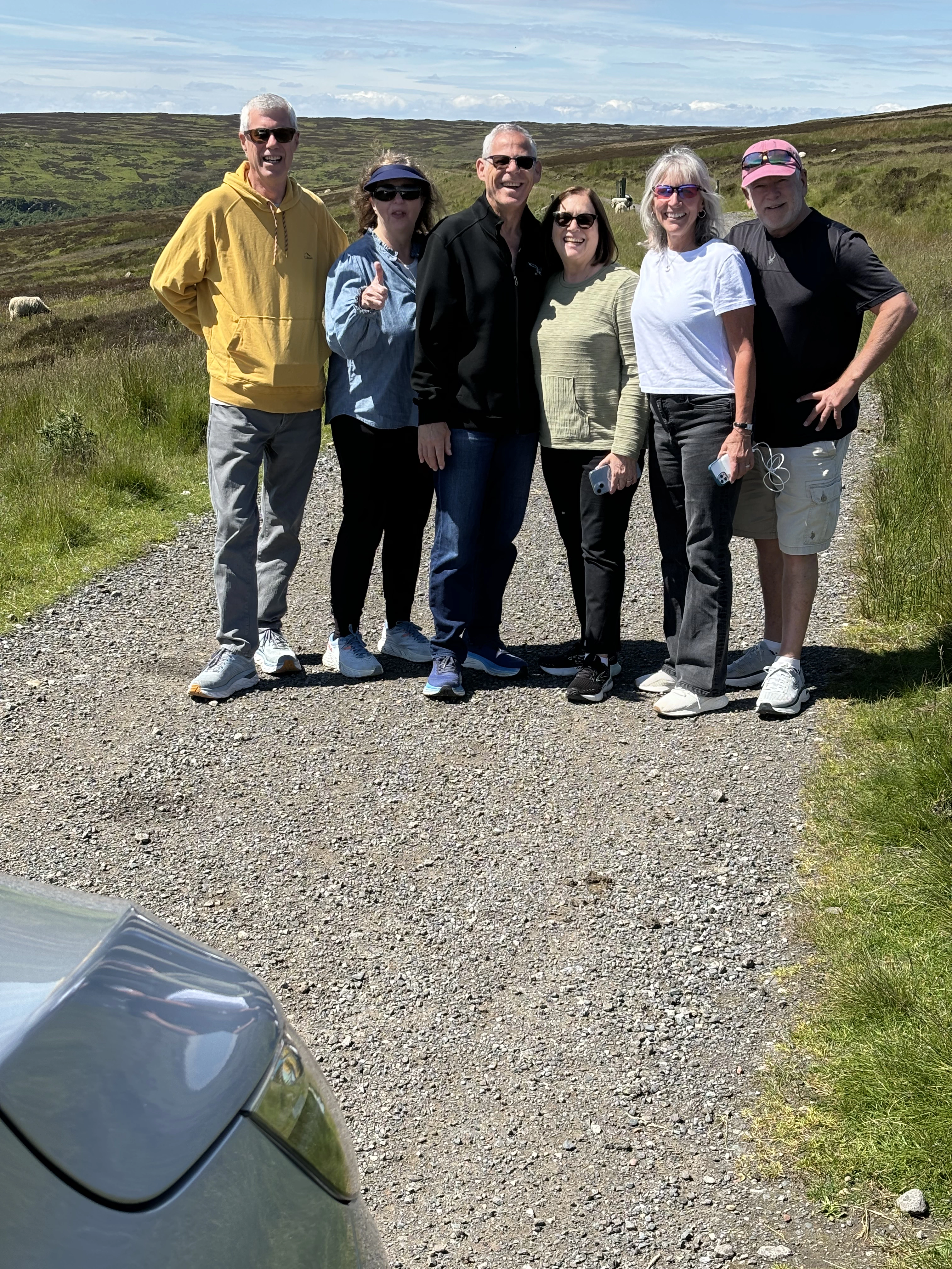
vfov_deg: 36.8
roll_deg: -1.2
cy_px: 634
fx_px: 1907
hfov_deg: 28.0
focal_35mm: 52
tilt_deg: -12.9
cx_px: 476
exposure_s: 1/1724
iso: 32
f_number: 1.6
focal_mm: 5.96
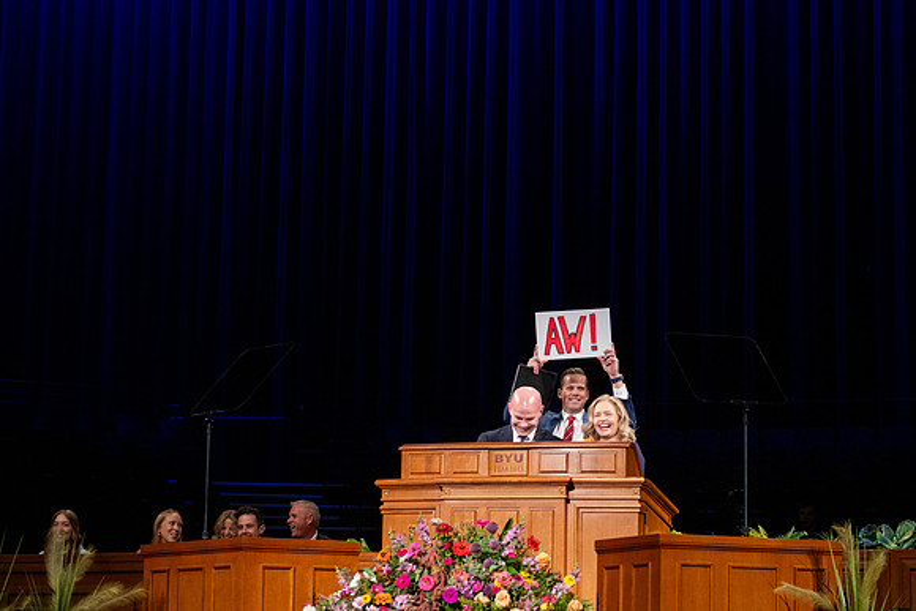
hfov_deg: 21.5
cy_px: 285
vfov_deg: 14.5
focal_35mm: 94
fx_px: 2404
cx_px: 609
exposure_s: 1/250
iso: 3200
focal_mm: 70
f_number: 2.8
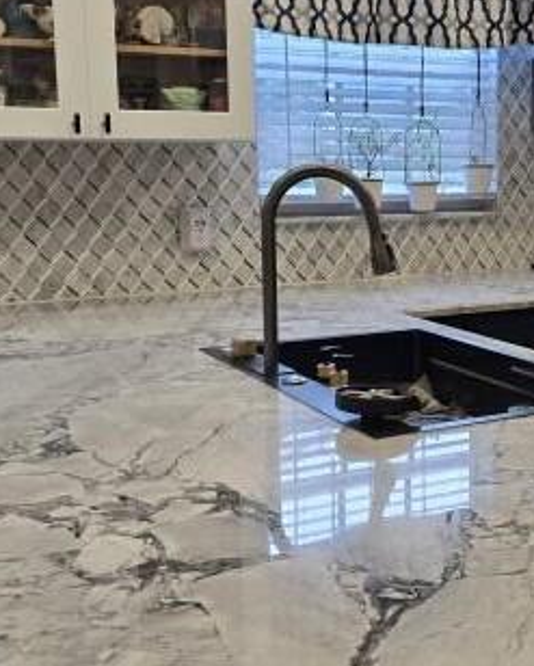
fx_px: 1006
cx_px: 420
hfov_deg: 29.1
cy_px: 281
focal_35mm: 51
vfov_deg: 36.5
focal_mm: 6.3
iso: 125
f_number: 1.7
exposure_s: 1/120
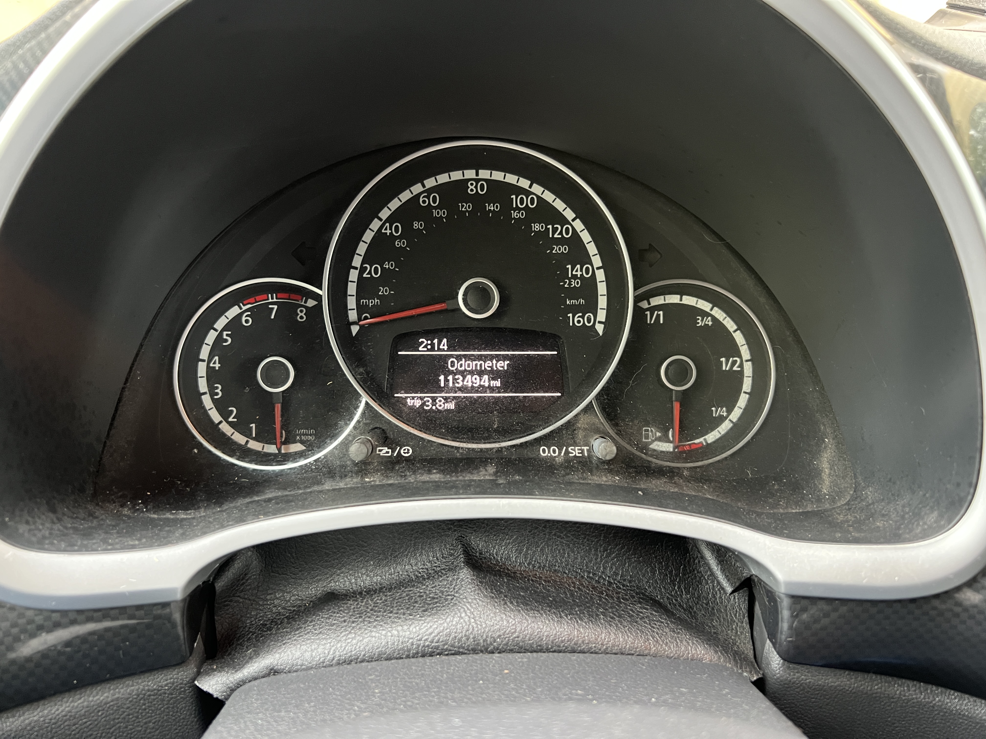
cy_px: 370
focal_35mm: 26
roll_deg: -0.2
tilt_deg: -24.4
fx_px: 741
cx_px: 493
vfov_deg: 53.1
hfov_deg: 67.3
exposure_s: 1/60
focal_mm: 5.7
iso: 500
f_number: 1.5
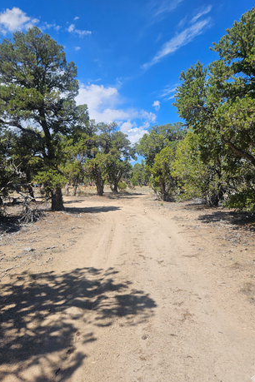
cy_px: 187
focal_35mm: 25
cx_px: 114
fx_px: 266
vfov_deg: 71.5
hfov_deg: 51.2
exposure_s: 1/2510
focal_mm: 5.4
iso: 25
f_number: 1.8
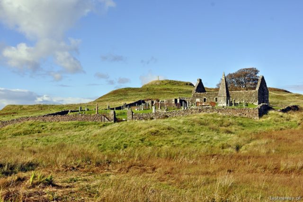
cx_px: 152
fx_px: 391
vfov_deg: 28.9
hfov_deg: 42.4
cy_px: 101
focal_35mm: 46
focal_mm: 31
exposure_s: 1/400
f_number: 10
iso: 200
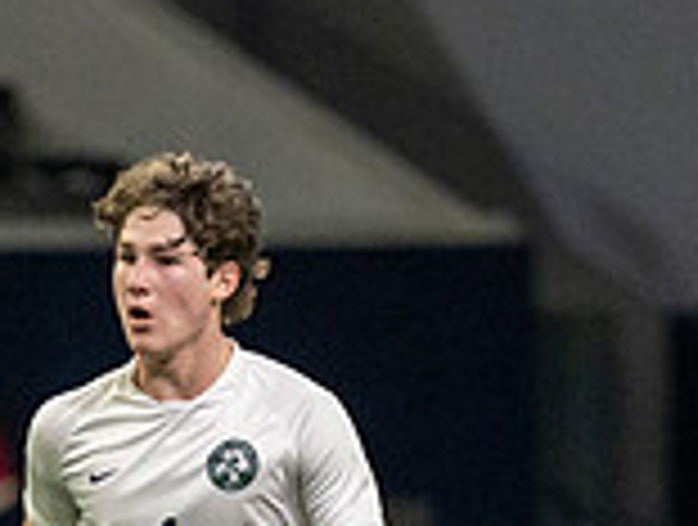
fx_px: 22596
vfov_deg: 1.3
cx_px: -21
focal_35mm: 1118
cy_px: 974
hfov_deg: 1.8
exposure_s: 1/1250
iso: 5000
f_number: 2.8
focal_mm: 200
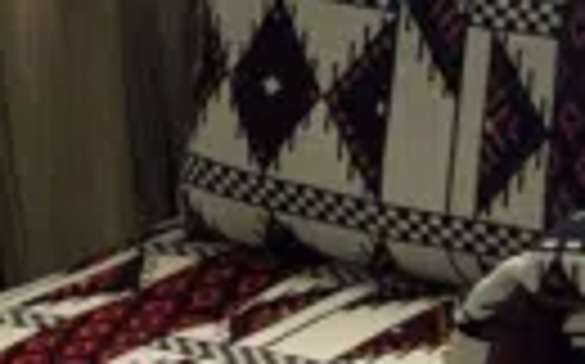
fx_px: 2405
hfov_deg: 12.9
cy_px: 391
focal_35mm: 151
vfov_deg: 8.6
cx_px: 950
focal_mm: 3
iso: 64
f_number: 1.8
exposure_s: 1/87
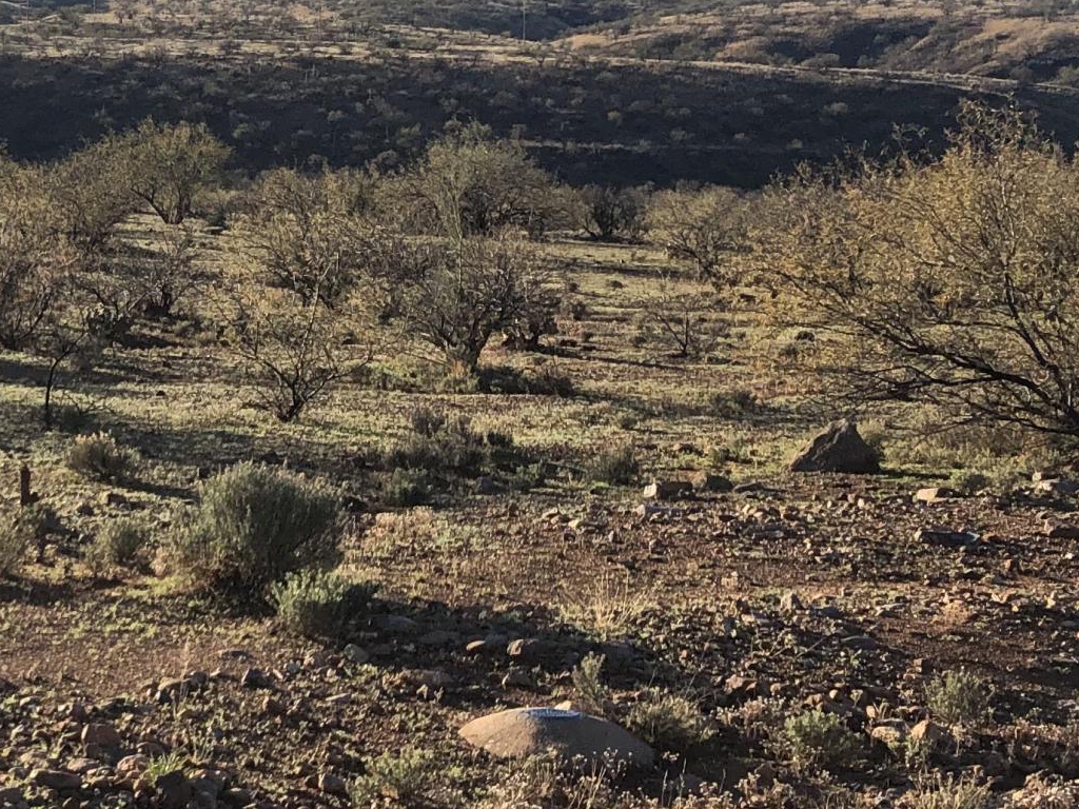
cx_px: 125
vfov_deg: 17.8
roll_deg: +0.1
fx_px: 2556
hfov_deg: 23.3
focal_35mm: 82
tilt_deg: -2.3
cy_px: 127
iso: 20
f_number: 1.8
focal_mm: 3.99
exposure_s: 1/1656
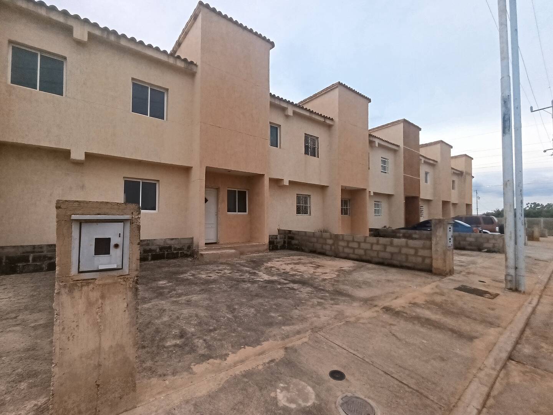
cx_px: 276
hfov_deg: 94.5
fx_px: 256
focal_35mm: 16
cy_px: 208
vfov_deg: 78.1
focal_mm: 1.65
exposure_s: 1/370
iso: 50
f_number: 2.2
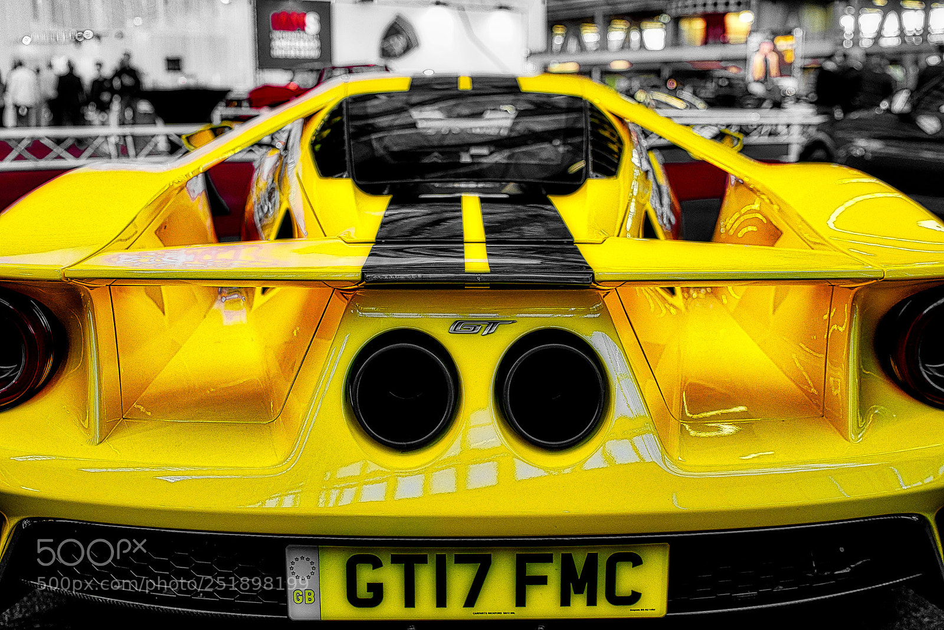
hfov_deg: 54.4
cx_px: 472
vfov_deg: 37.9
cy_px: 315
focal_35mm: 35
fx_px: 918
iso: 640
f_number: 2.8
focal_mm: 35
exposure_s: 1/40
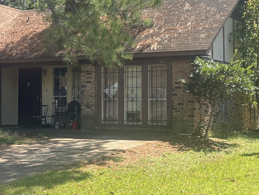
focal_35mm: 70
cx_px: 109
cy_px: 80
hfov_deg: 27.7
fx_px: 524
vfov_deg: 21.0
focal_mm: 6.76
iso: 64
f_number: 1.78
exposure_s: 1/1366
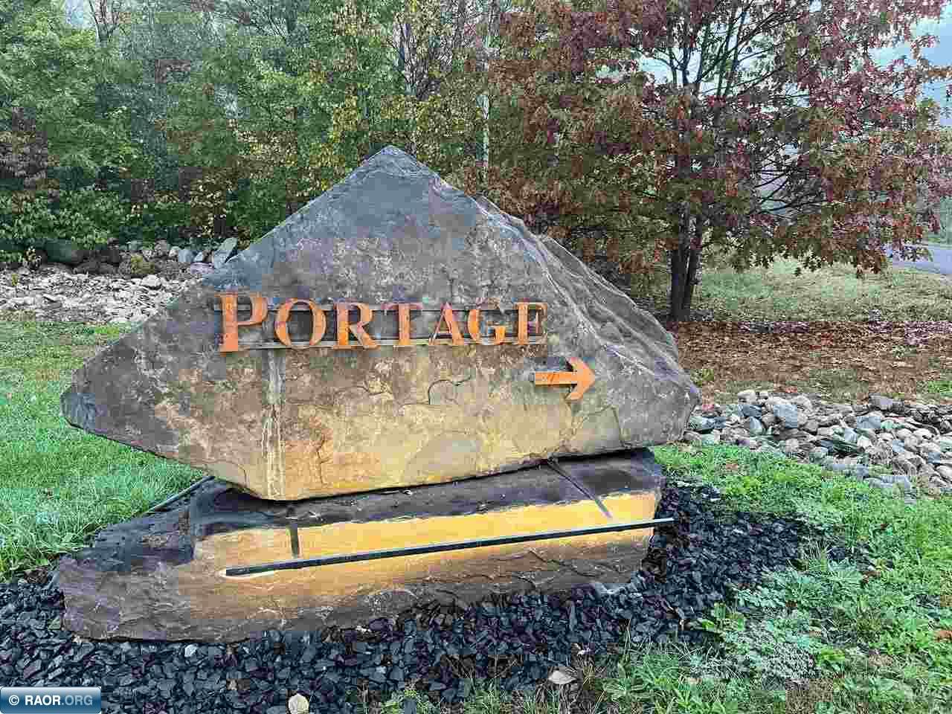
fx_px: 715
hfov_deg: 67.3
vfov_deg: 53.1
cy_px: 357
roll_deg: -1.1
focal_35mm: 26
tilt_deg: -8.9
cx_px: 476
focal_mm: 5.1
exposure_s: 1/60
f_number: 1.6
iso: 160
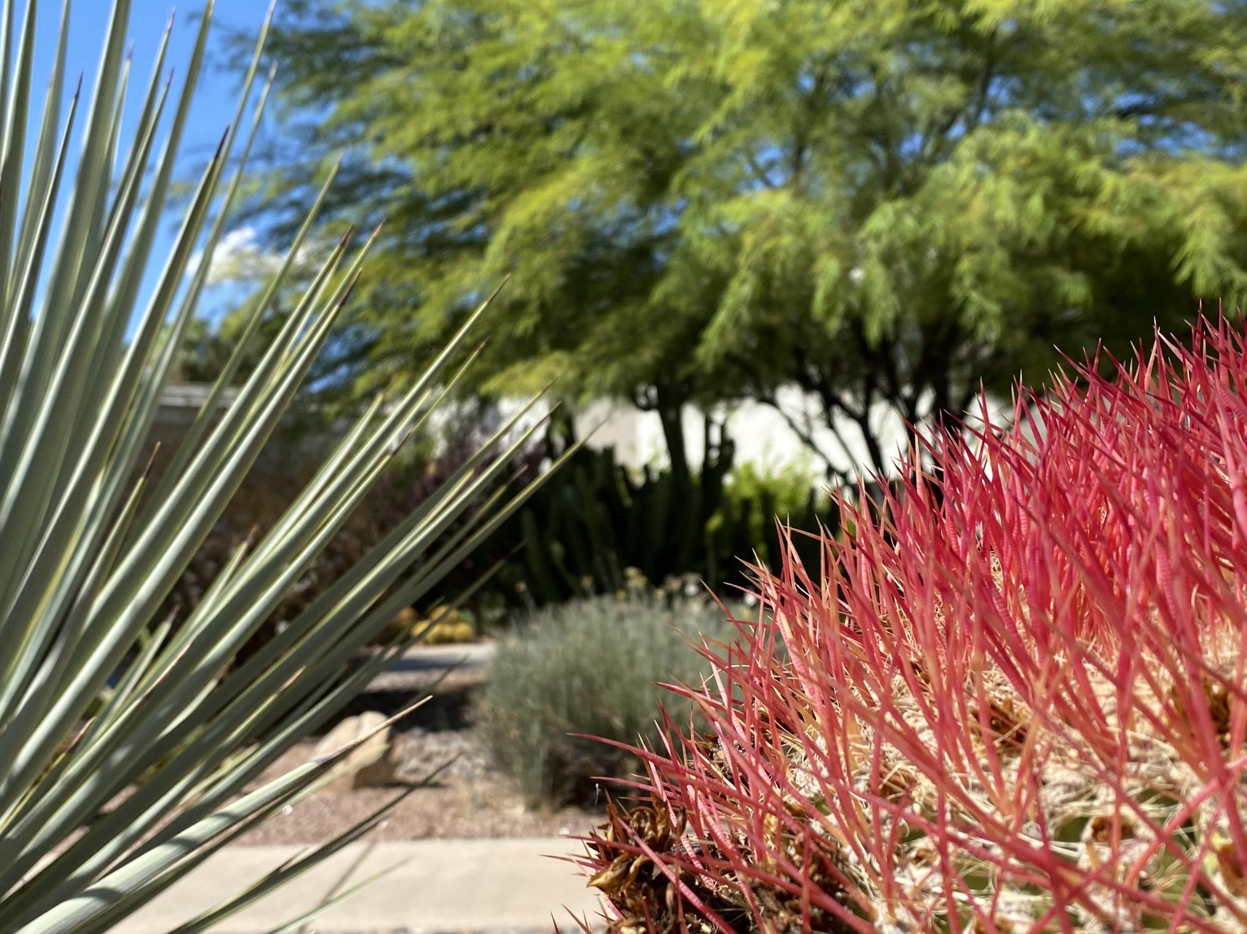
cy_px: 521
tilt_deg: +2.5
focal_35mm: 38
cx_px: 615
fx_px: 1369
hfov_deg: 49.0
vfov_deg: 37.7
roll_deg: +0.4
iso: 32
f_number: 1.8
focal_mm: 4.25
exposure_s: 1/1779
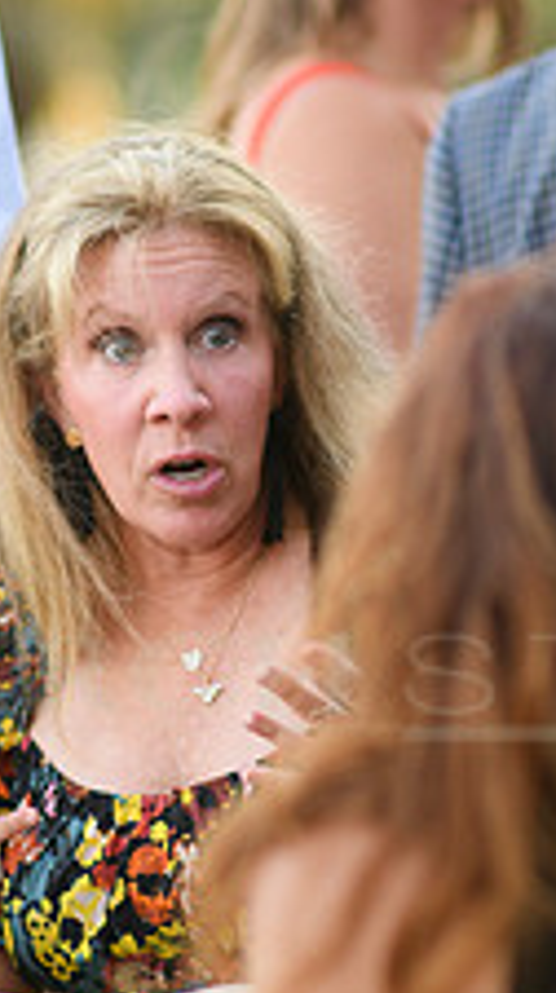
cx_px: 150
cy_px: 673
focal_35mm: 230
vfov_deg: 9.4
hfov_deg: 5.3
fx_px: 6049
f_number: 1.8
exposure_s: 1/400
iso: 40
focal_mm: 85
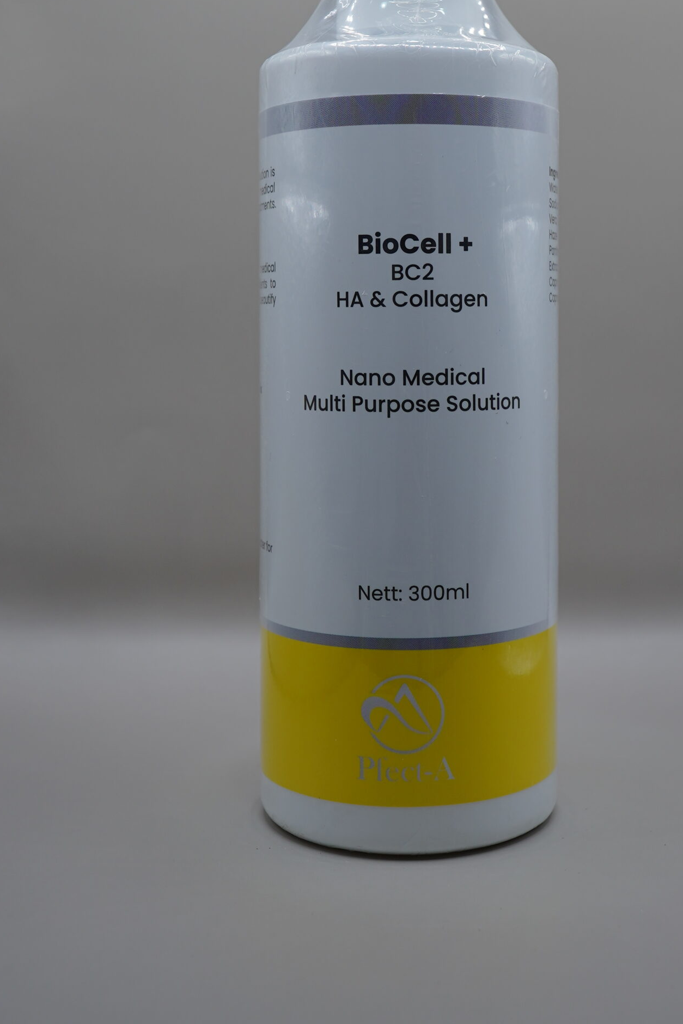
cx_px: 424
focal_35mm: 49
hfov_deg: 27.4
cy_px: 353
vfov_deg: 39.9
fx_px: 1394
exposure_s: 1/100
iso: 125
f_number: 6.3
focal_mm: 24
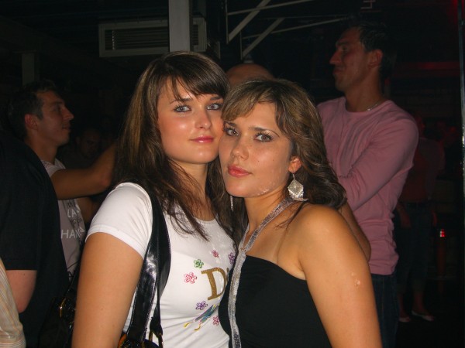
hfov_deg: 41.2
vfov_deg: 31.5
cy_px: 174
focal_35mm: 46
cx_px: 232
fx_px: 618
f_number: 3.1
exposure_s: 1/60
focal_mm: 9.5
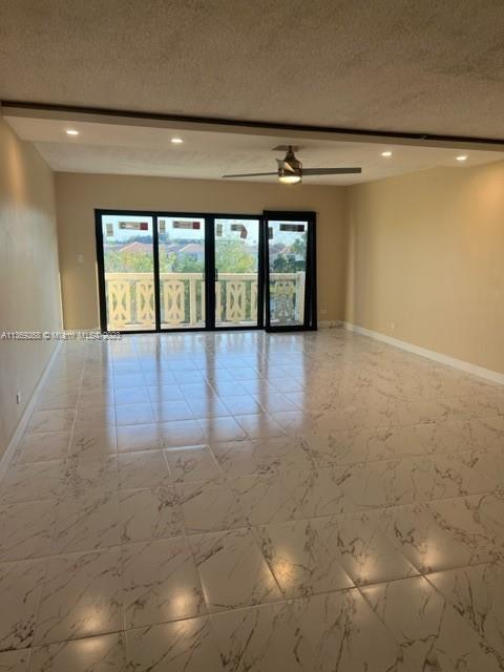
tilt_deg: -8.8
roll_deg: -0.7
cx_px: 252
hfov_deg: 53.1
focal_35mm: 26
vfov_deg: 67.3
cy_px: 336
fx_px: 505
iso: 40
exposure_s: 1/193
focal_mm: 5.7
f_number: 1.5
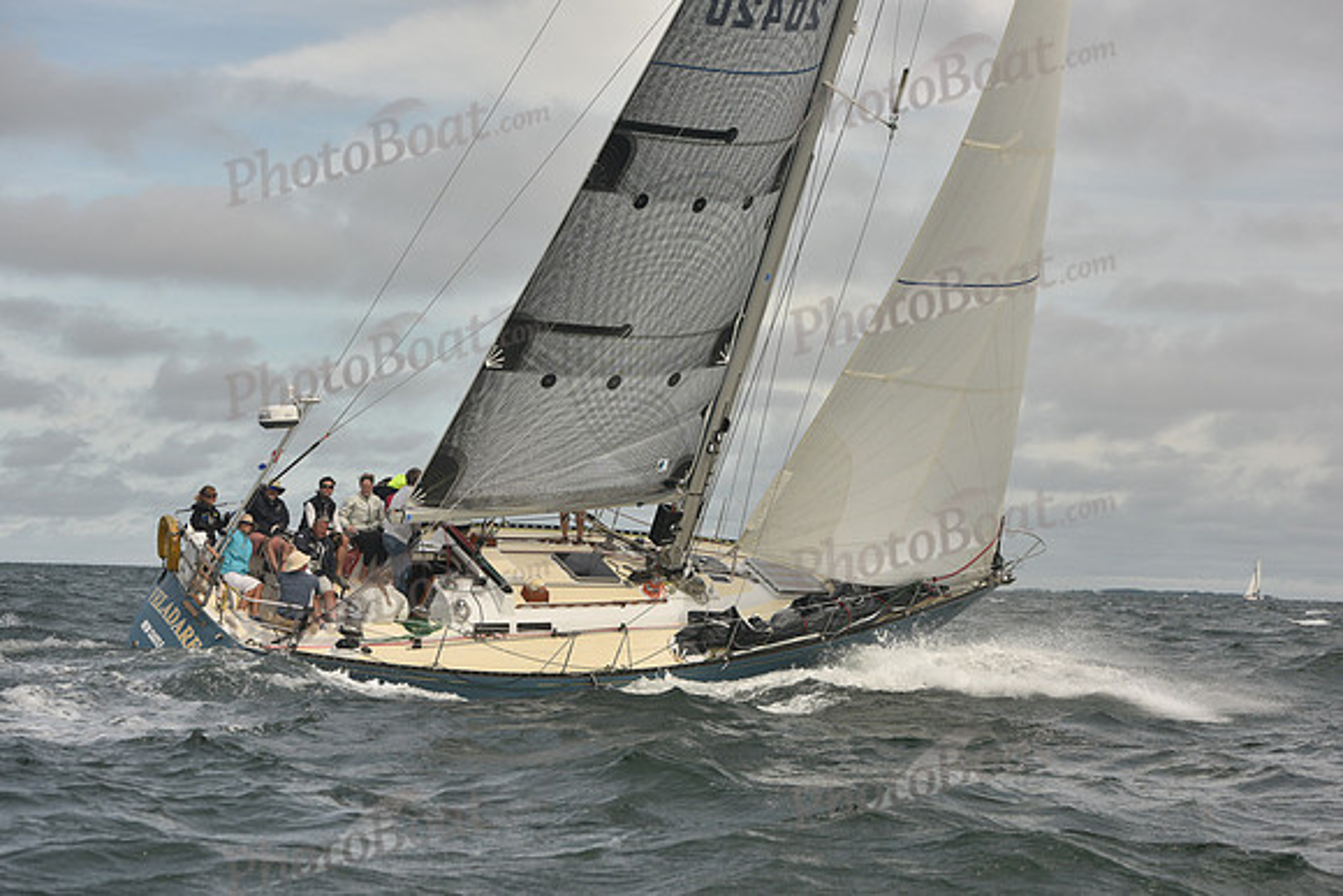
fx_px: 3172
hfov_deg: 23.9
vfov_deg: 16.1
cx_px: 672
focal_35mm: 85
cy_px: 448
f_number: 6.3
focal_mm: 85
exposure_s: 1/1000
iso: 320
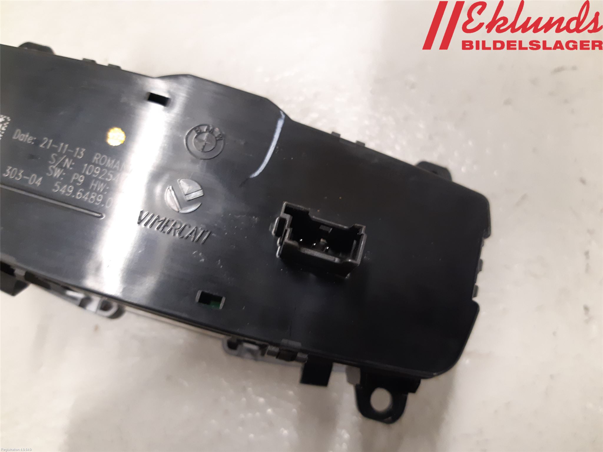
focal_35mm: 26
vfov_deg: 53.1
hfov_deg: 67.3
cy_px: 226
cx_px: 302
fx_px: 453
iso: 250
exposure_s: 1/25
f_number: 1.7
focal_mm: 3.93
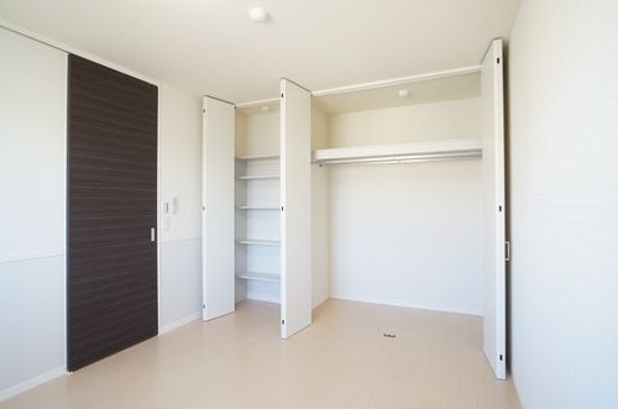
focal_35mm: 24
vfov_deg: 52.9
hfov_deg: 73.9
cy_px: 204
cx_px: 309
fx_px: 411
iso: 1600
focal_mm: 16
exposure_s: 1/160
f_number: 4
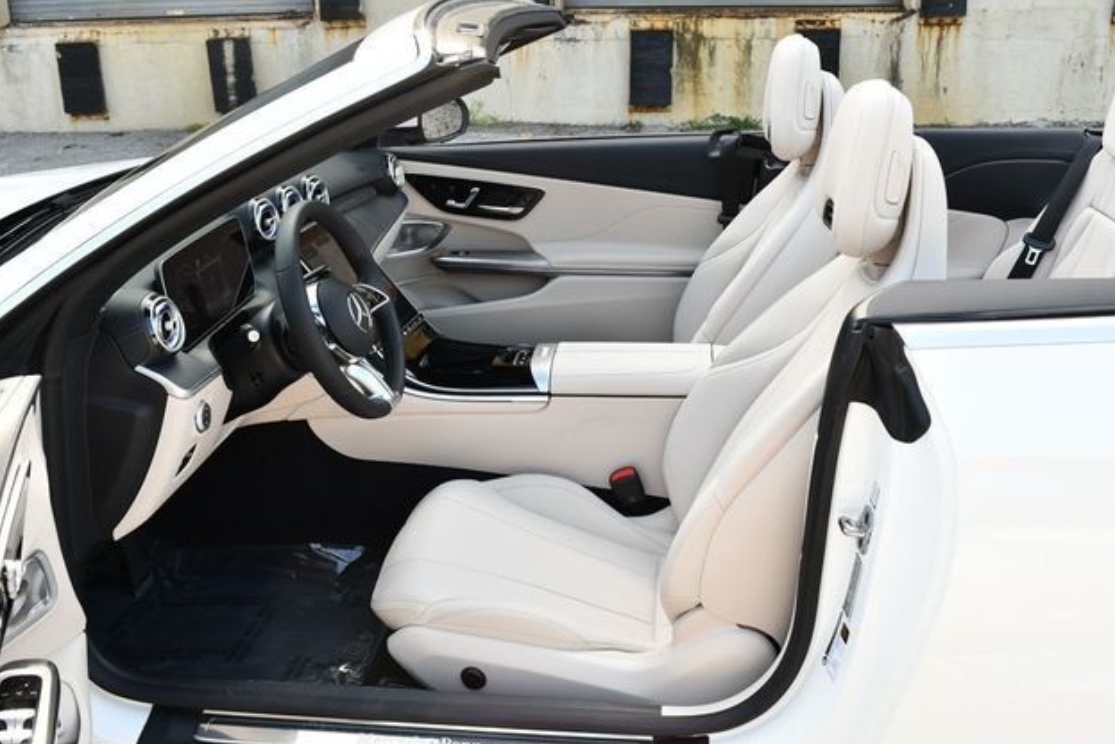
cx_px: 548
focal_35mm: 37
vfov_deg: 36.0
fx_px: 1146
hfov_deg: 51.9
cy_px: 376
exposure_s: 1/250
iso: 400
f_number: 5.6
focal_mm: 18
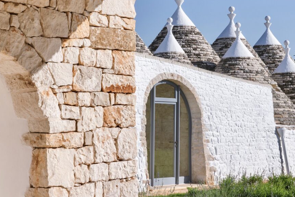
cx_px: 110
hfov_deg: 23.3
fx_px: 713
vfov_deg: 15.7
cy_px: 88
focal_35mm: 87
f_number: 16
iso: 500
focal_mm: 49
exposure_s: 1/400
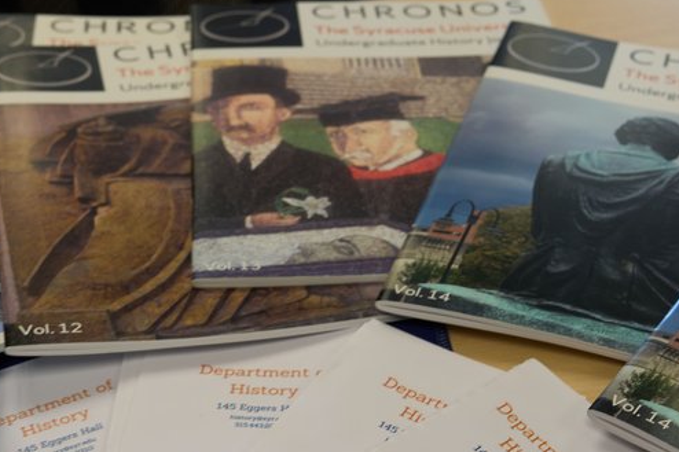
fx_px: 1301
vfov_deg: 19.5
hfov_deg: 29.2
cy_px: 362
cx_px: 318
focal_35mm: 69
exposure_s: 1/60
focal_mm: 31
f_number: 5.6
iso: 320
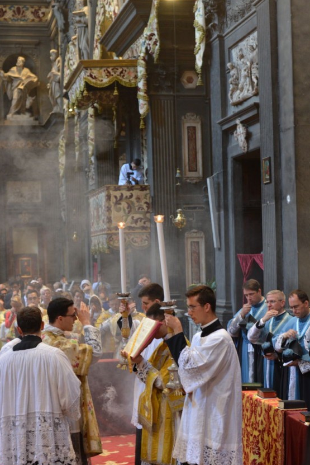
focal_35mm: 65
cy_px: 271
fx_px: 838
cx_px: 135
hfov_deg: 20.9
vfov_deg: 30.9
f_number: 3.5
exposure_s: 1/50
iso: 1600
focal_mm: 50
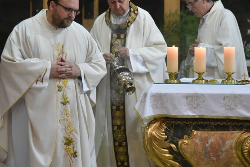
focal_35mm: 177
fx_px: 1229
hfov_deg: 11.6
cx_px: 111
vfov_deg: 7.8
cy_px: 60
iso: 8000
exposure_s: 1/640
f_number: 4
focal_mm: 120
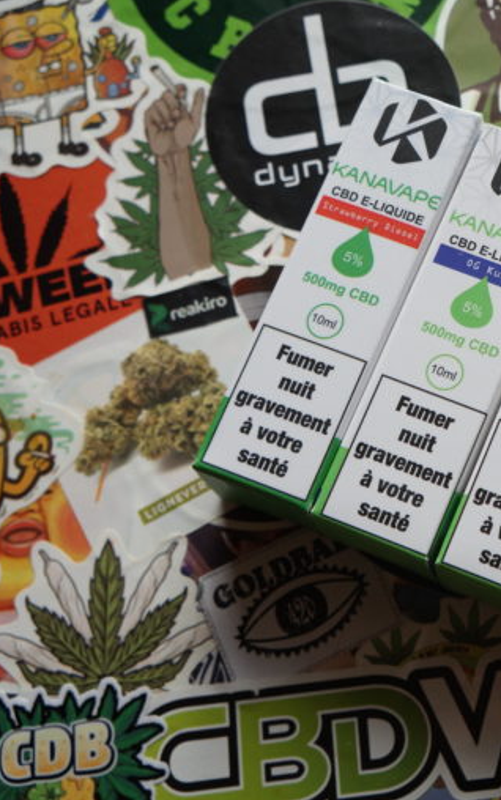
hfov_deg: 20.7
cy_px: 399
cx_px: 540
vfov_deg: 34.0
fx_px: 1309
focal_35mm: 60
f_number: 5
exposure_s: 1/125
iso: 400
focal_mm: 26
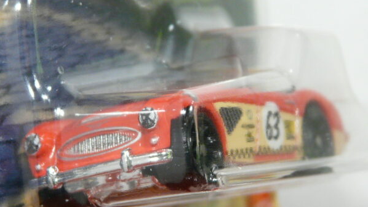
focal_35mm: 152
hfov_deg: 14.1
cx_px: 184
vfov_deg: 8.0
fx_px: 1483
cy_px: 138
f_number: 3.6
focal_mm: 14.3
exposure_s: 1/50
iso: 200
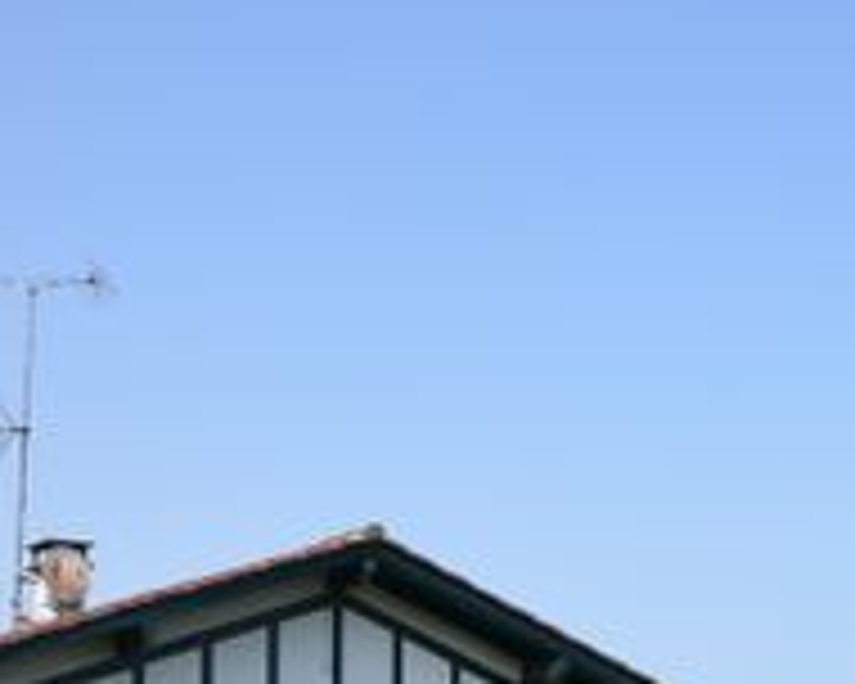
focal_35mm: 80
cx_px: 976
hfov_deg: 22.3
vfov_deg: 18.2
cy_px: 830
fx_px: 2024
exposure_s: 1/250
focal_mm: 18
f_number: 8
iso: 100
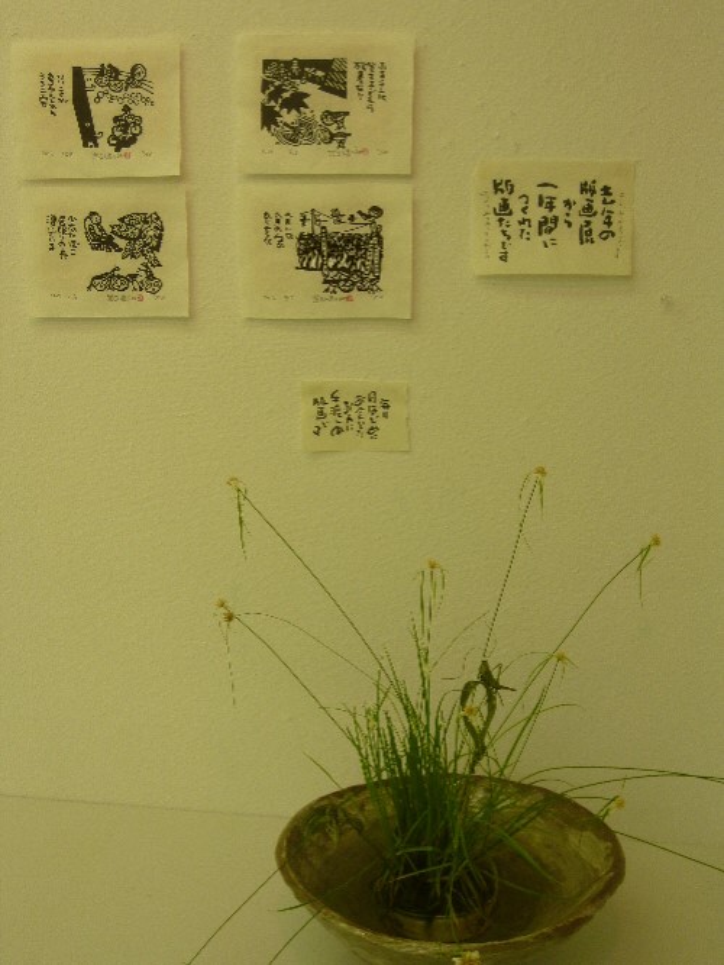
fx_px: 1059
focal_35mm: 38
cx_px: 362
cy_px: 482
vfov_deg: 49.0
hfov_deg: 37.7
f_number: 3
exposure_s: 1/60
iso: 100
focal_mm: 6.8
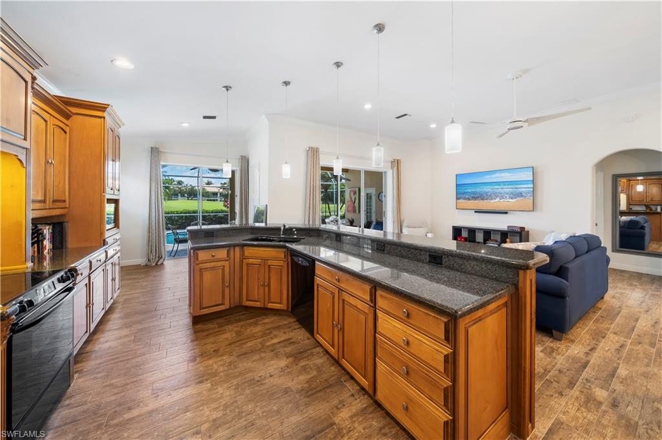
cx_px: 331
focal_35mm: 12
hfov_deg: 112.7
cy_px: 220
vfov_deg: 89.9
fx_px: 220
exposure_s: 1/13
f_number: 7.1
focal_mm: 12
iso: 320
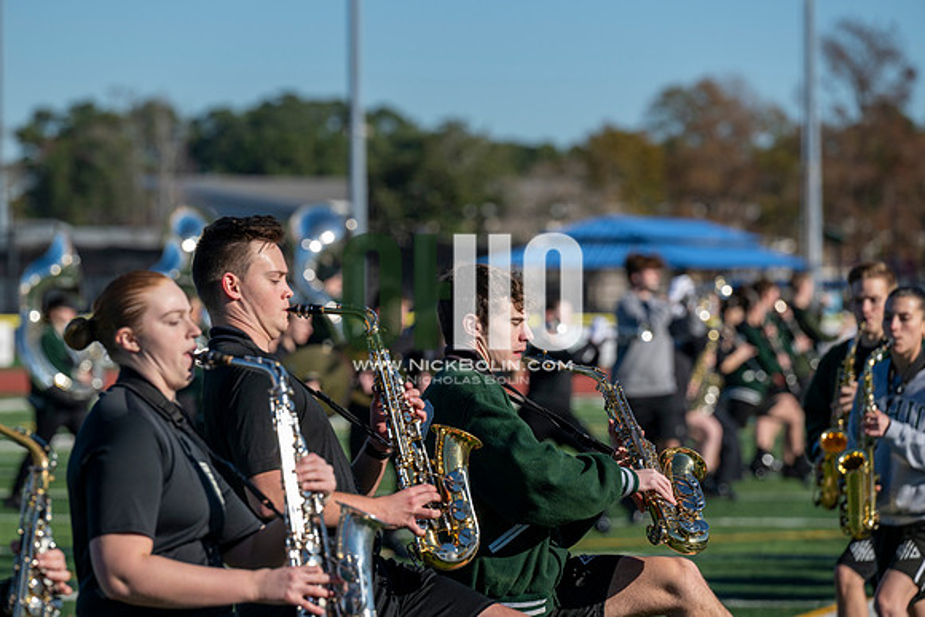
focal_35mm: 200
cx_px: 462
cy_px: 308
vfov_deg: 6.9
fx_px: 5140
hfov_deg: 10.3
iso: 250
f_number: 5
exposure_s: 1/2000
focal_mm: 200
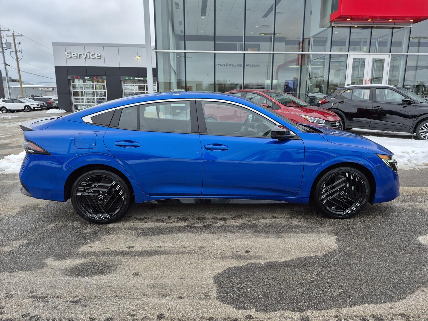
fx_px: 284
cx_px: 214
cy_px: 160
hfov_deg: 73.9
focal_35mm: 23
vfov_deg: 58.9
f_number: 1.8
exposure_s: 1/180
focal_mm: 5.4
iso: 25
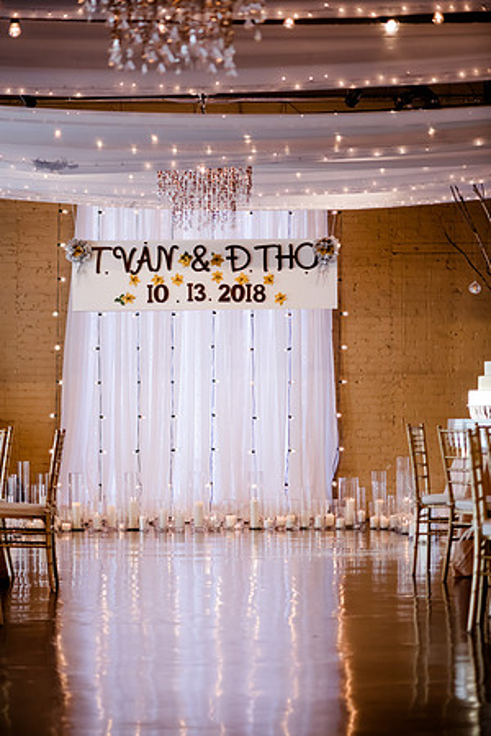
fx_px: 2148
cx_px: 246
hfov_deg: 13.0
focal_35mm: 105
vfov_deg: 19.5
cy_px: 368
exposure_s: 1/200
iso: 1250
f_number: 2.8
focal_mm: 105
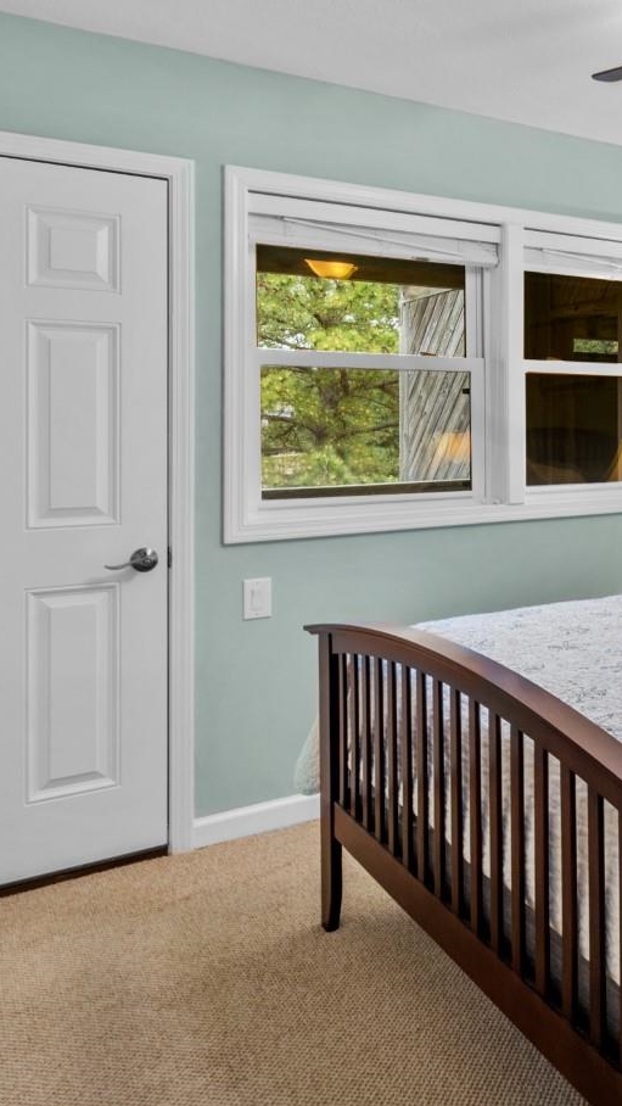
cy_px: 446
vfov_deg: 62.1
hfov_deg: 31.9
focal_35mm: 31
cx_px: 735
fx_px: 909
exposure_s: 1.6
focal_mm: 14
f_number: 9
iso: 100
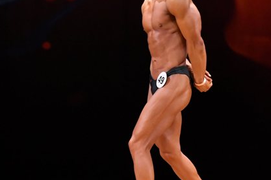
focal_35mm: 446
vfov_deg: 3.1
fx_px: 3357
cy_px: 83
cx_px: 142
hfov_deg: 4.6
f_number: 5.6
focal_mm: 160
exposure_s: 1/400
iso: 4000
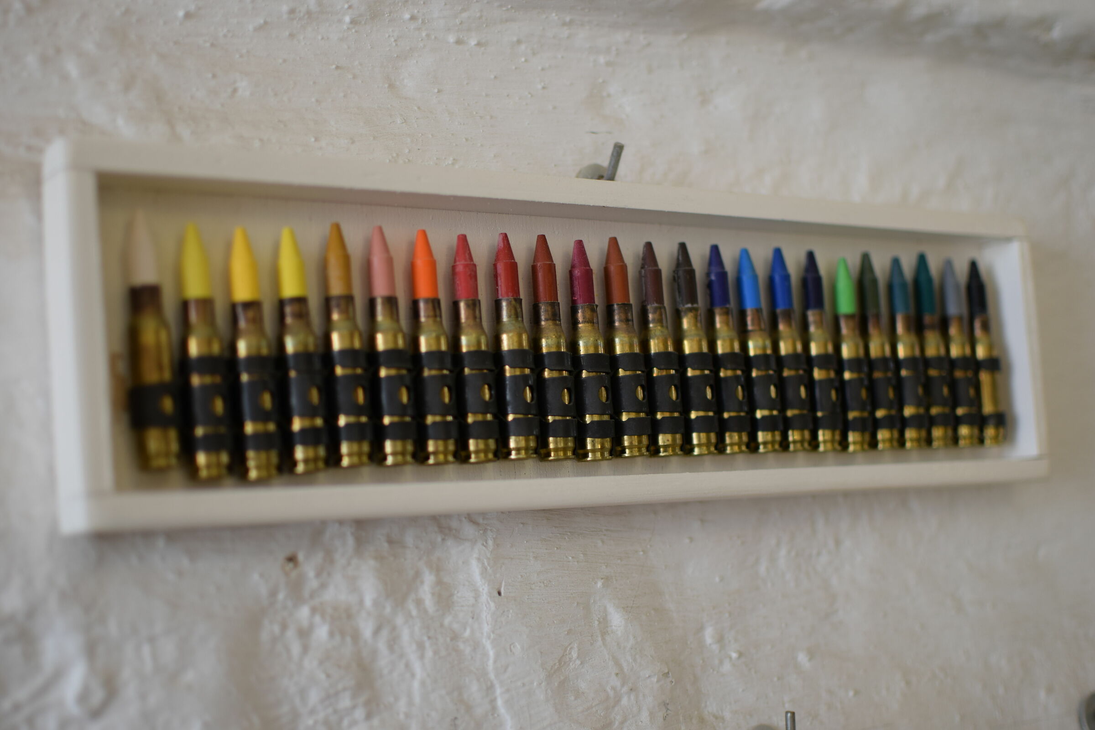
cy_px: 365
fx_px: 1597
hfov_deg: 37.9
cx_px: 548
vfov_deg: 25.8
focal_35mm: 52
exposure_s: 1/80
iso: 100
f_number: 1.8
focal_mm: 35
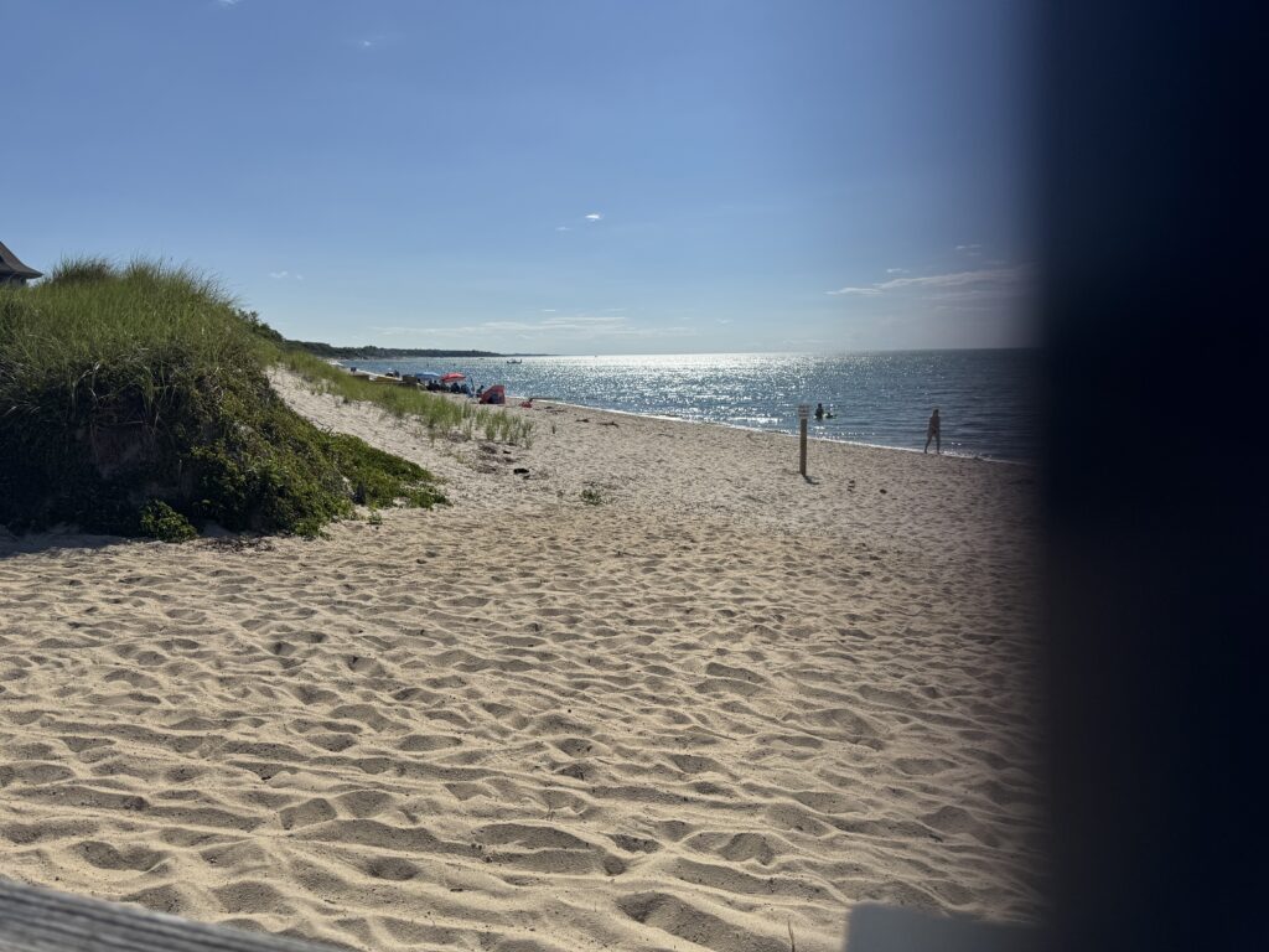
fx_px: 880
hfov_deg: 71.6
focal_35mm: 24
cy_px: 476
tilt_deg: -7.9
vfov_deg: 56.8
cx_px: 634
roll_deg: +0.6
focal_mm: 6.76
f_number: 1.78
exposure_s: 1/12346
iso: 80
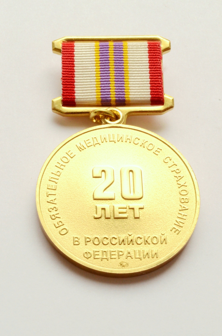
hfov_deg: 16.5
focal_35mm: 82
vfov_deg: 24.7
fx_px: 767
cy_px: 168
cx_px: 111
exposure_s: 1/40
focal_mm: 55
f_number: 36
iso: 2000
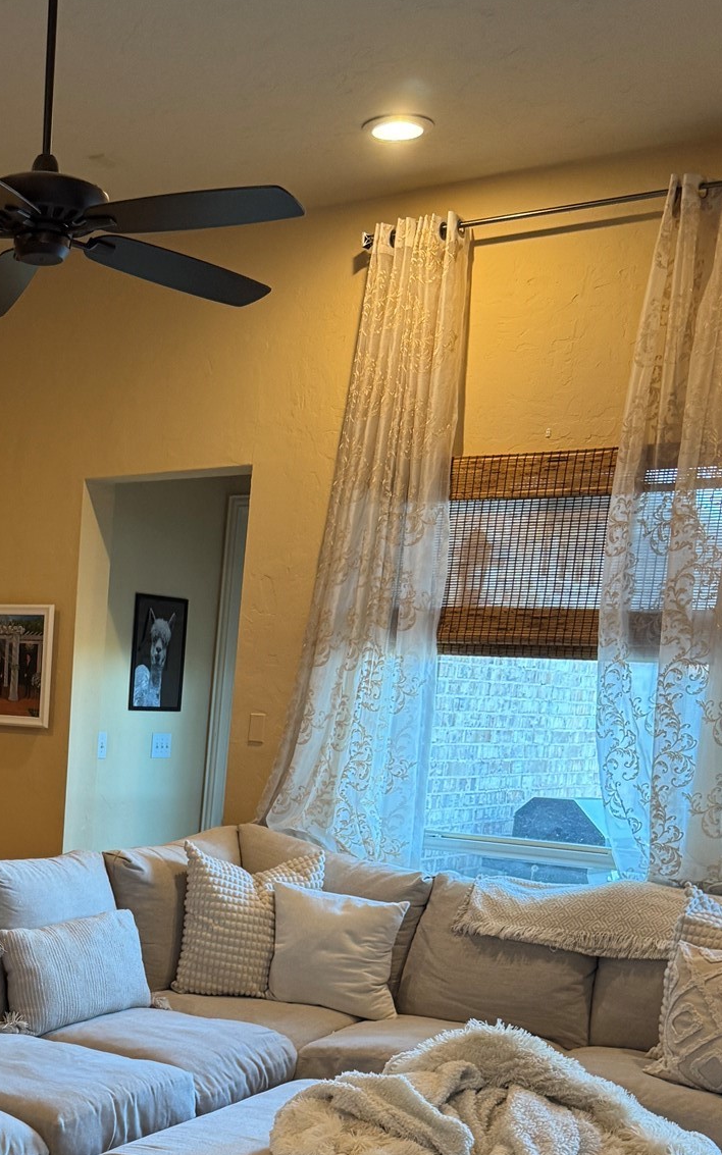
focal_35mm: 46
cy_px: 948
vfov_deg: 41.4
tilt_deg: -10.7
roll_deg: -3.6
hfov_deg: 26.6
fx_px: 1448
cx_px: 8
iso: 200
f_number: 1.78
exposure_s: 1/60
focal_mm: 6.76
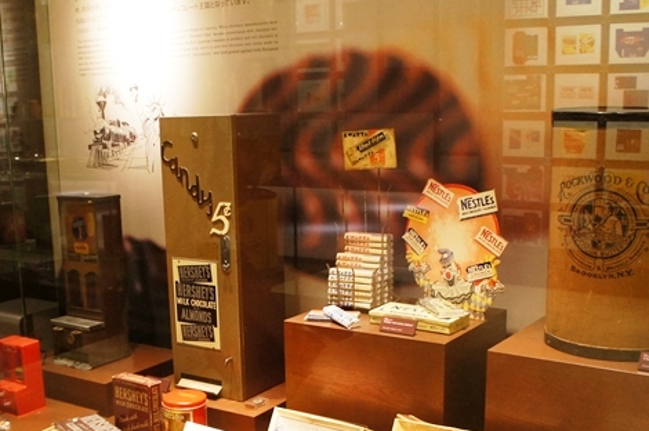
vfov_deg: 28.7
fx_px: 828
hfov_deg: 42.7
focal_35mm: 46
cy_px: 327
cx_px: 289
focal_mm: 18
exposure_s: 1/125
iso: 1600
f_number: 4
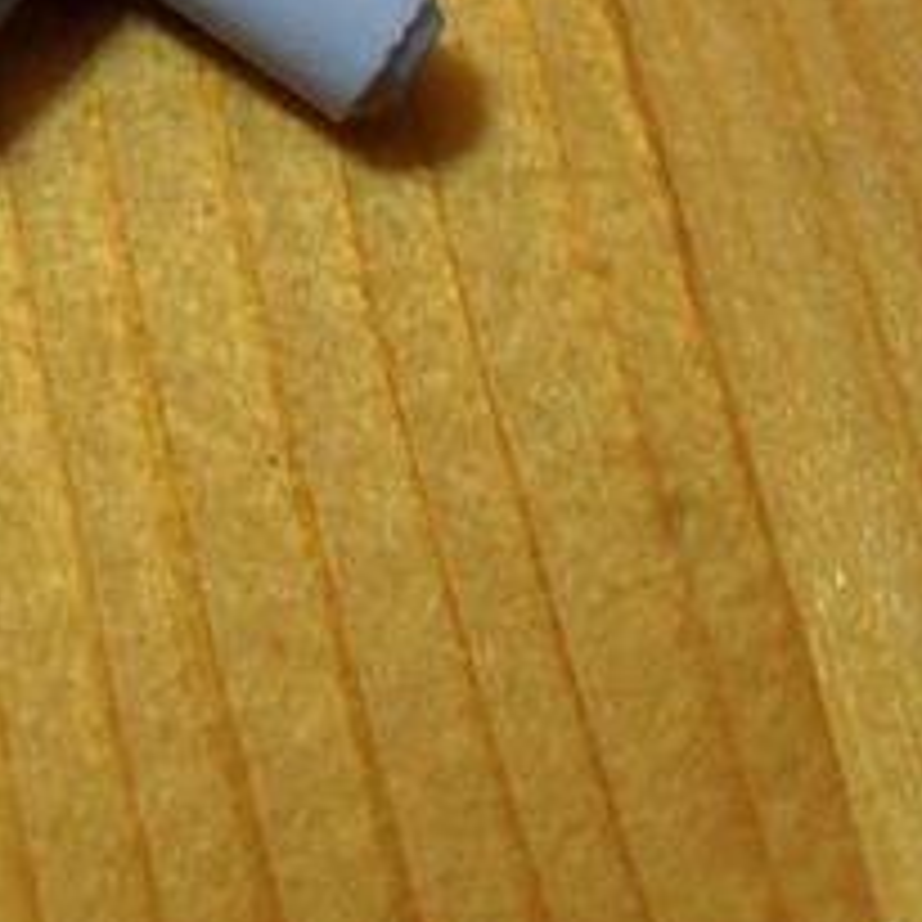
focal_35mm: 121
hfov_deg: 13.5
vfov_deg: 14.2
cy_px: -36
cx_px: -508
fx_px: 3646
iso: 200
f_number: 2.8
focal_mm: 6.2
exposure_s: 1/10
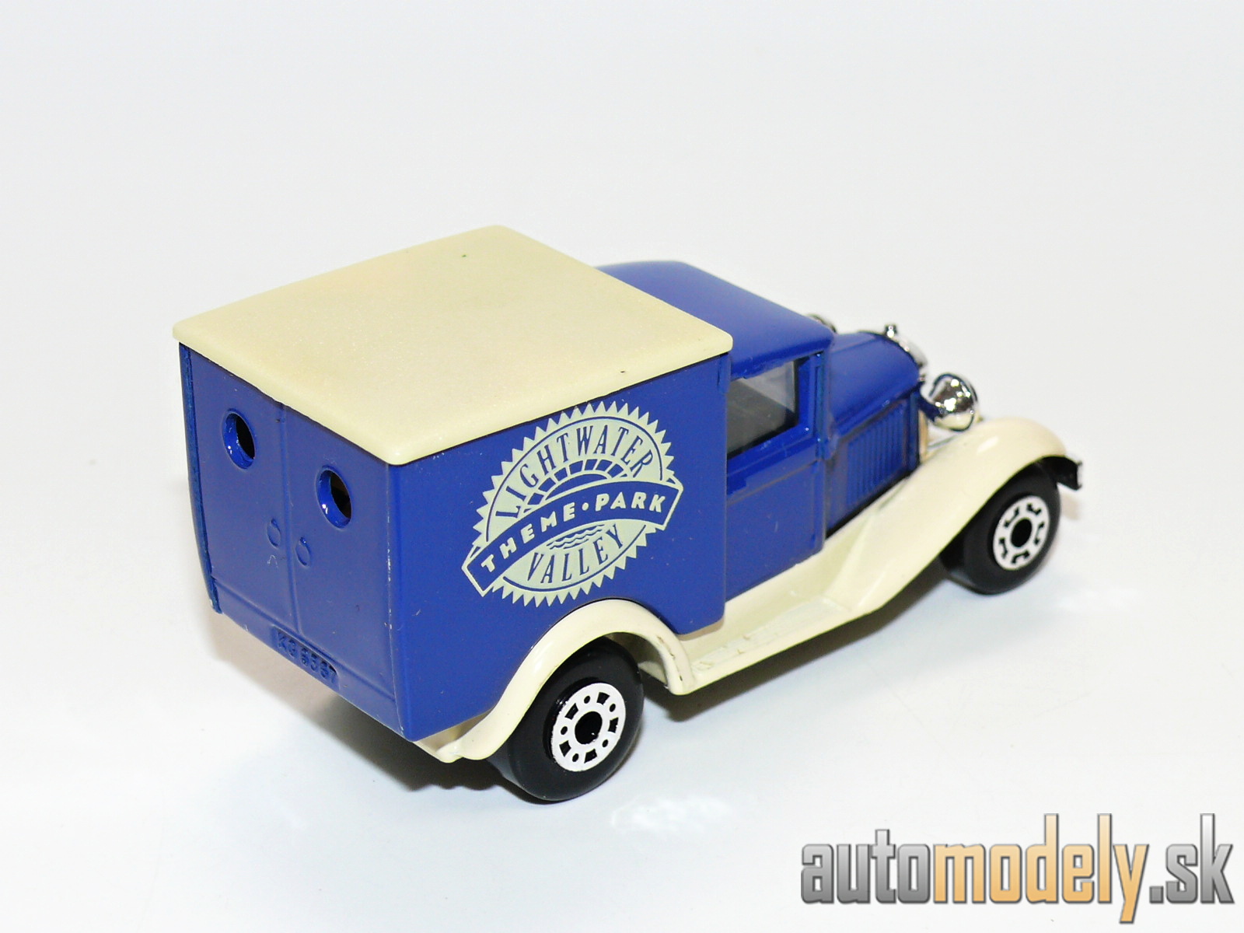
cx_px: 622
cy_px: 466
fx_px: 3127
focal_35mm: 87
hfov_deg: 22.5
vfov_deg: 17.0
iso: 100
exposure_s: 1/30
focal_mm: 12.2
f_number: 4
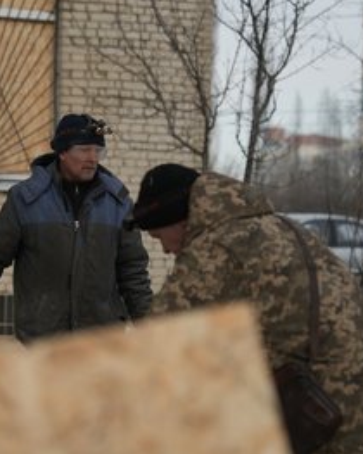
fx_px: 1344
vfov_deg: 19.2
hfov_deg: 15.3
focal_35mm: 100
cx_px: 109
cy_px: 229
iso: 160
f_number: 2.8
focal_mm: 70
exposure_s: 1/160
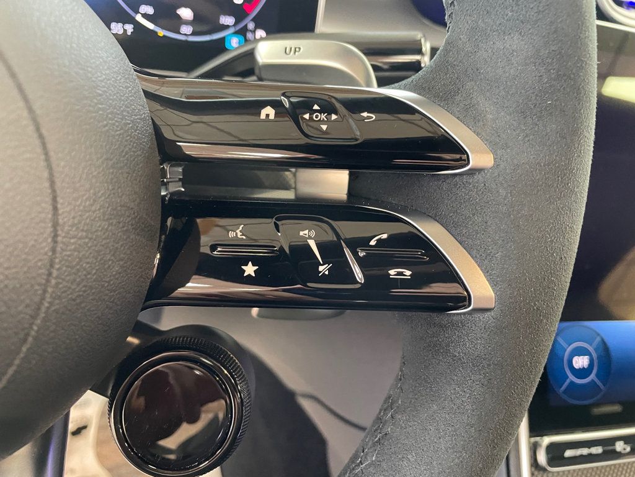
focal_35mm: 26
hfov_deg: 67.3
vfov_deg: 53.1
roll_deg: -11.8
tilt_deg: -29.7
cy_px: 238
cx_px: 318
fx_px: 477
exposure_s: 1/40
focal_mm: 4.2
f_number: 1.6
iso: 400
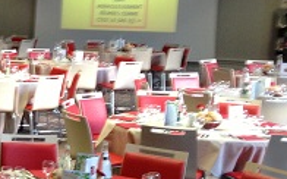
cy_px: 103
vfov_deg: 12.0
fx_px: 852
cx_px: -136
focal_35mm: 109
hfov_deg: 17.3
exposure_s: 1/20
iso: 100
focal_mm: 4.13
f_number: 2.4
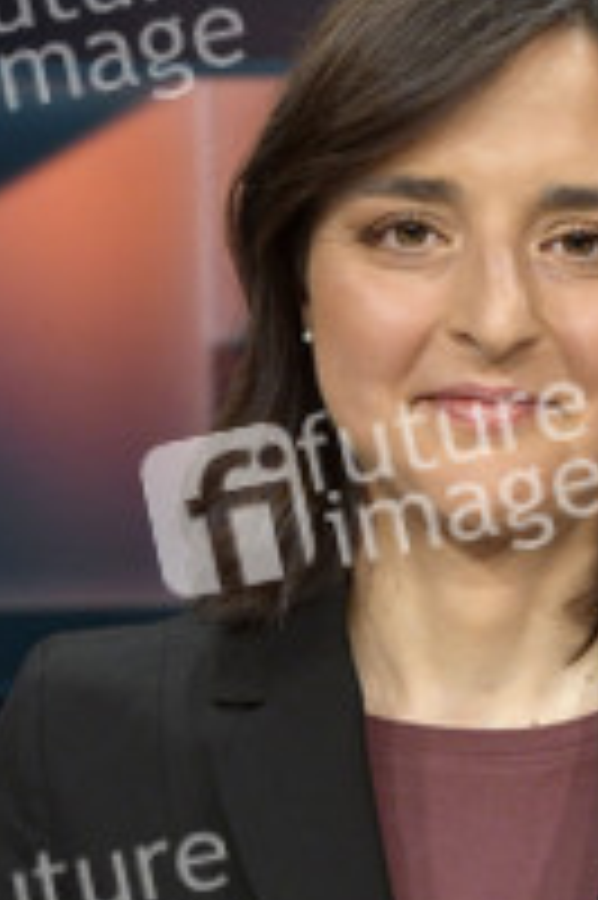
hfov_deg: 12.4
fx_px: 2745
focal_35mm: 110
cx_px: 504
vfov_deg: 18.4
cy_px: 716
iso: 2500
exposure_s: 1/200
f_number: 6.3
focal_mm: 55
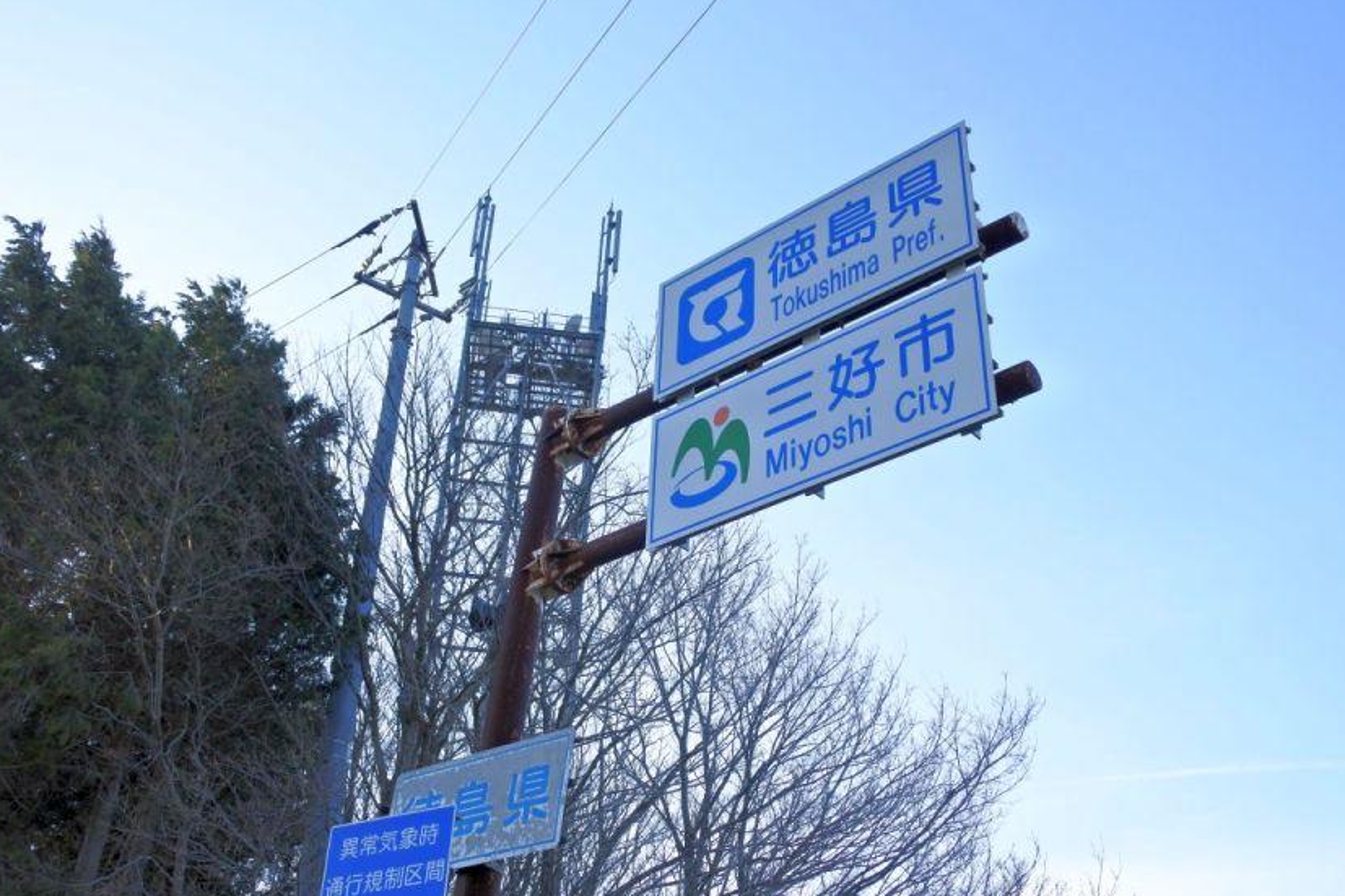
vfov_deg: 35.9
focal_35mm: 37
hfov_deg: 51.9
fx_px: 1382
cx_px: 665
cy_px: 481
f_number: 4
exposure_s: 1/400
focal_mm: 12.8
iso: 200
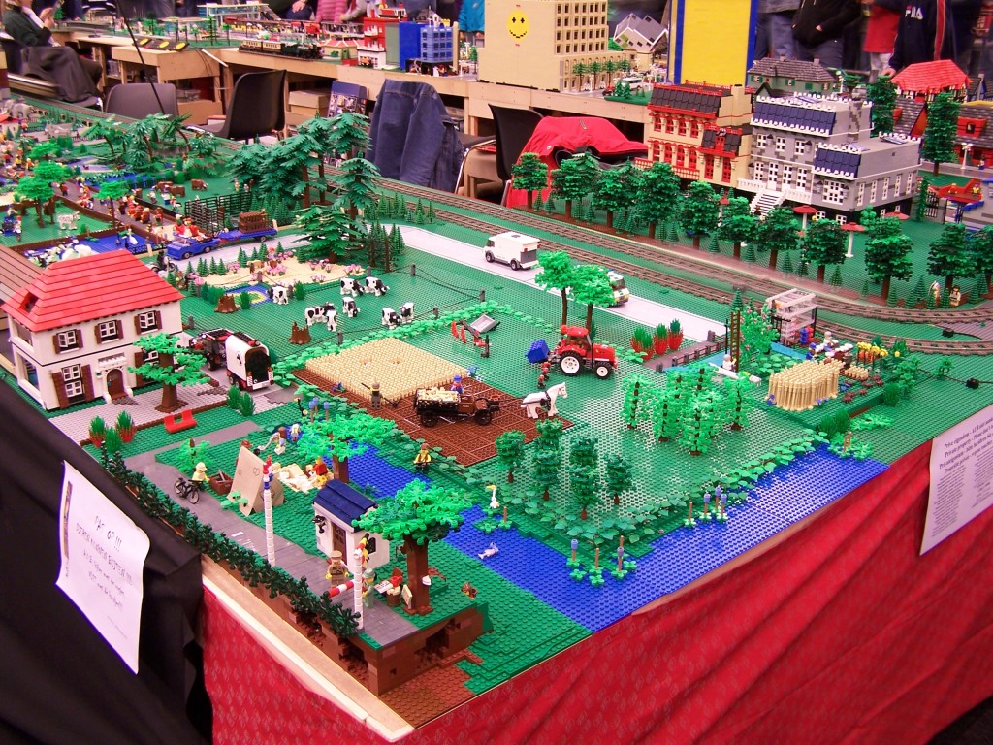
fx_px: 1090
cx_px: 496
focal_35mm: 38
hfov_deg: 49.0
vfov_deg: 37.7
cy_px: 372
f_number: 2.8
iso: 80
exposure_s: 1/2
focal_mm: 6.3
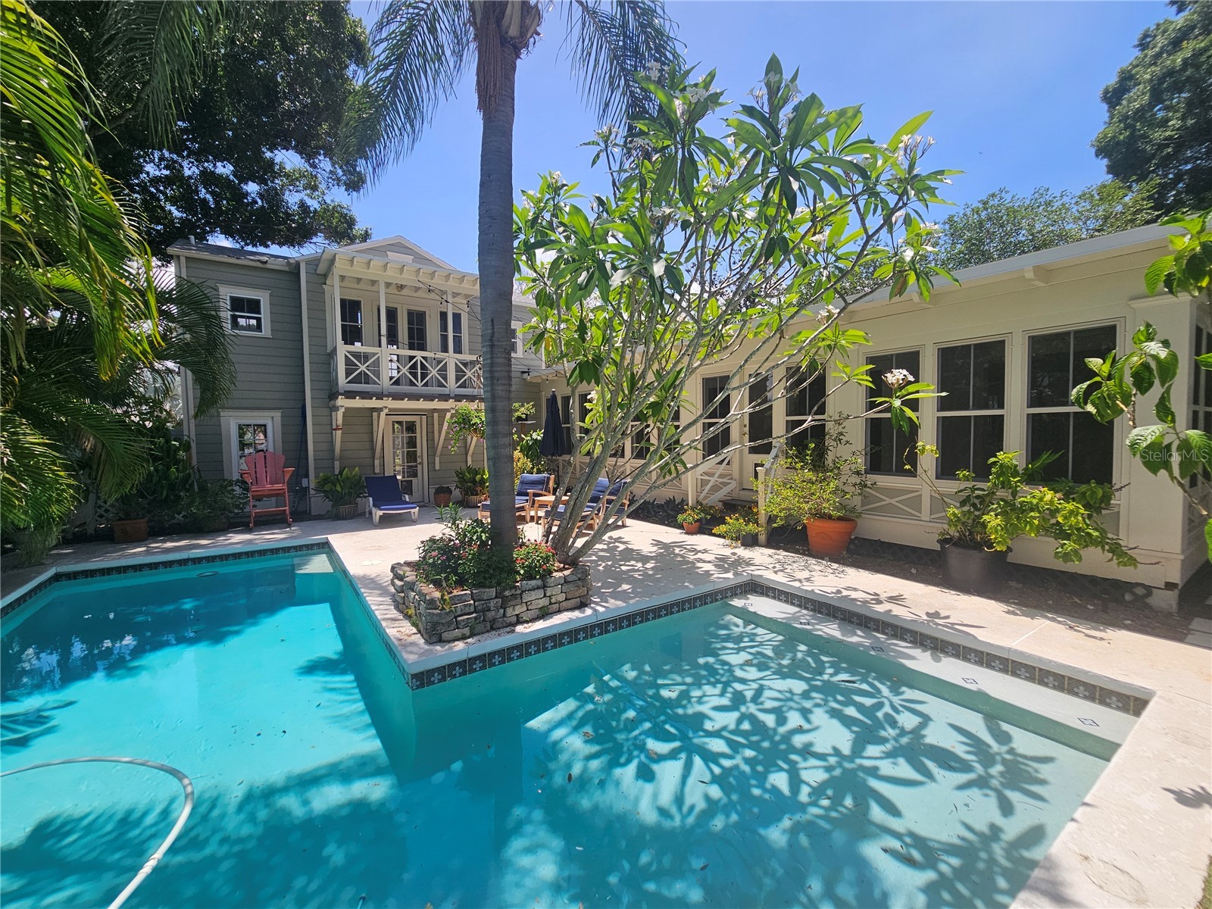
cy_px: 454
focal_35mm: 13
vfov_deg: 89.9
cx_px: 606
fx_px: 455
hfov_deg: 106.2
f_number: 2.2
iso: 50
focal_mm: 2.2
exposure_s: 1/1728
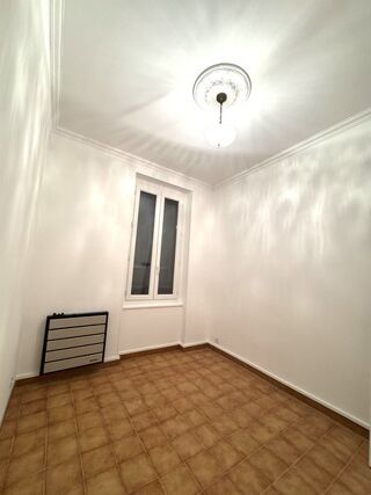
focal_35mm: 14
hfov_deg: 85.6
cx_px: 186
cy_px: 248
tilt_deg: +7.5
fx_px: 200
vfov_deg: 102.1
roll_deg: -2.7
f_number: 2.2
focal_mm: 2.22
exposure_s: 1/50
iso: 250
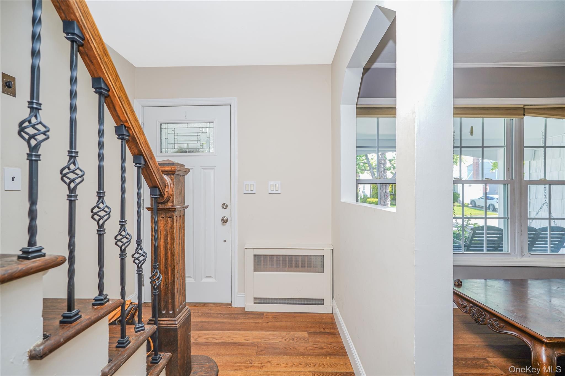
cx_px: 282
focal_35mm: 16
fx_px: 259
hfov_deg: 95.0
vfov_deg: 72.0
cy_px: 188
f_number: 4
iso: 64
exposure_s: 1/30
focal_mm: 16.5
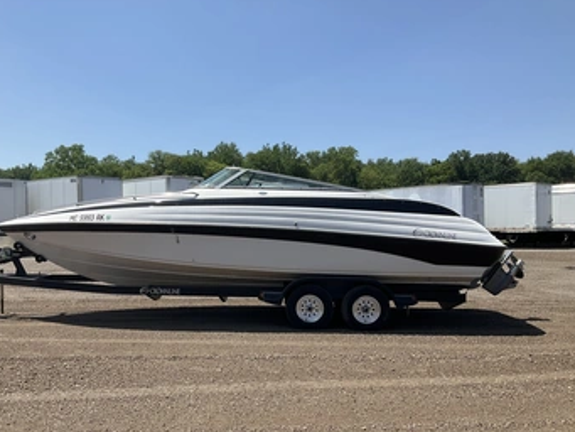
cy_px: 241
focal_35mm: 34
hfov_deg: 53.9
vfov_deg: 41.8
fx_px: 565
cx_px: 260
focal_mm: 3
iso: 25
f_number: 1.8
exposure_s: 1/1984
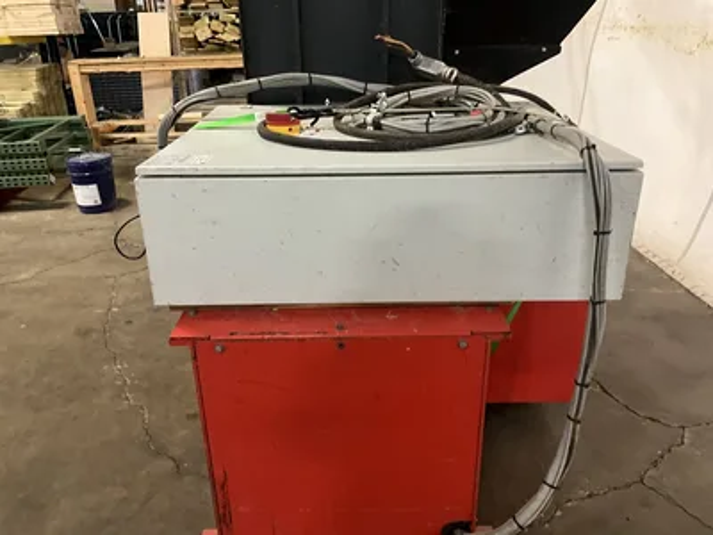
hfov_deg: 61.7
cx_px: 356
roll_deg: +1.2
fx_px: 597
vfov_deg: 48.2
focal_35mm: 29
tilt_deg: -25.2
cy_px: 268
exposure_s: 1/40
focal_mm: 3
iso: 320
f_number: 1.8
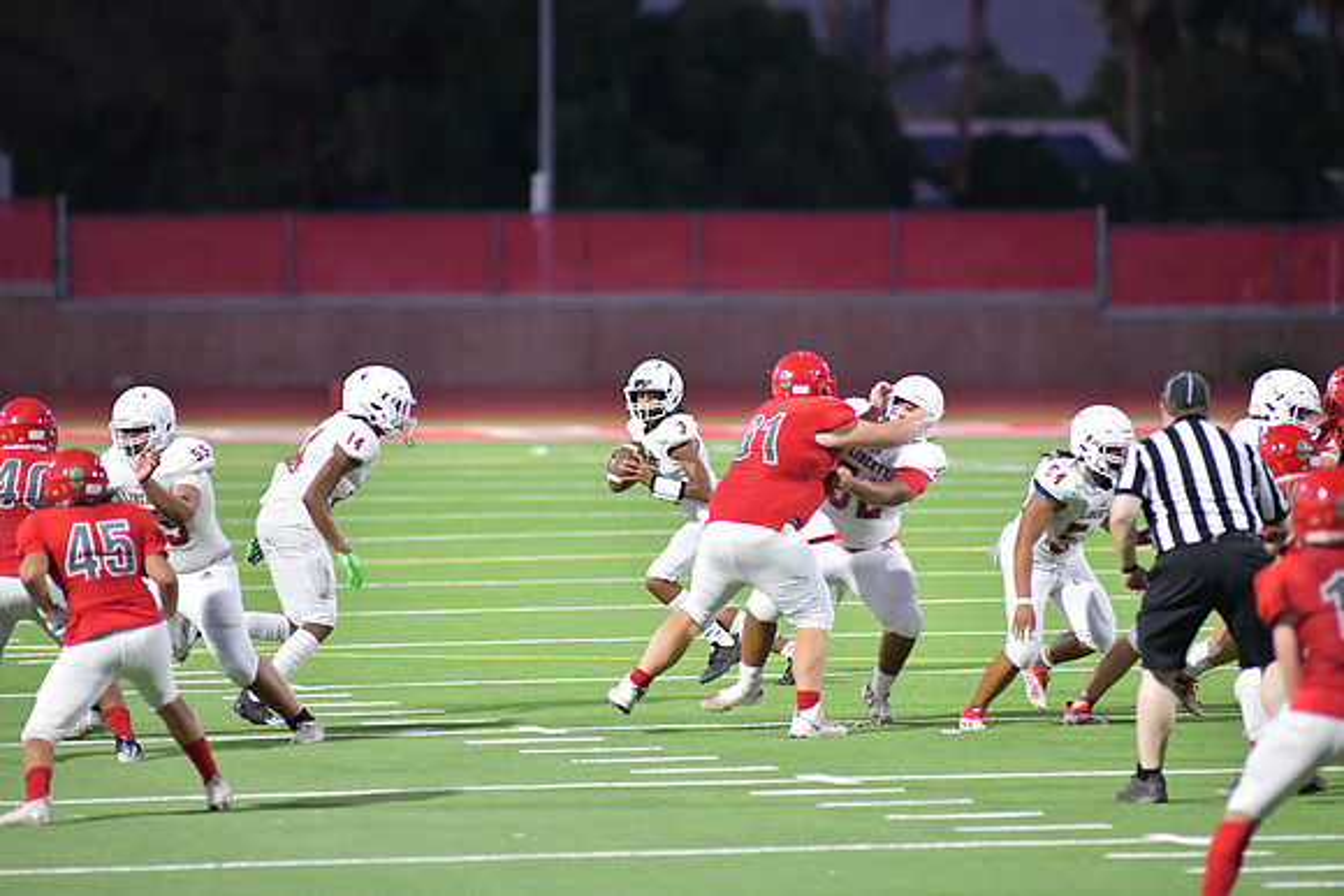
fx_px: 11202
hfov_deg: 6.9
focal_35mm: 300
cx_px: 672
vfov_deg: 4.6
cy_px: 448
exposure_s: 1/1250
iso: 10000
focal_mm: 300
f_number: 3.5
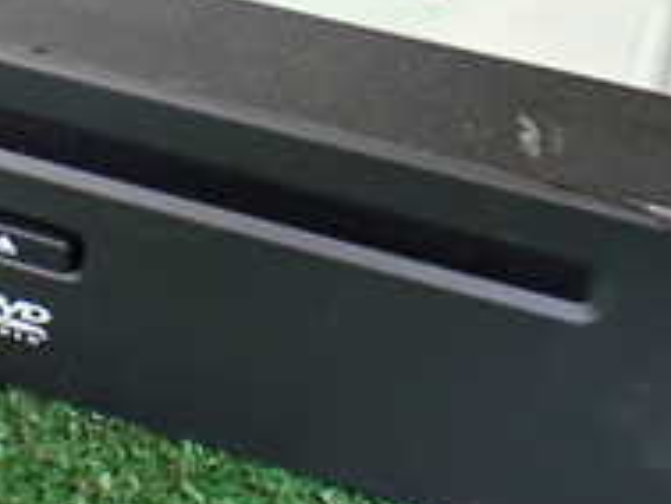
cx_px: 153
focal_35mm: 95
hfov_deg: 20.4
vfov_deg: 15.3
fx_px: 1843
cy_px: 18
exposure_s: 1/100
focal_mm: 5.4
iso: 800
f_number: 2.3
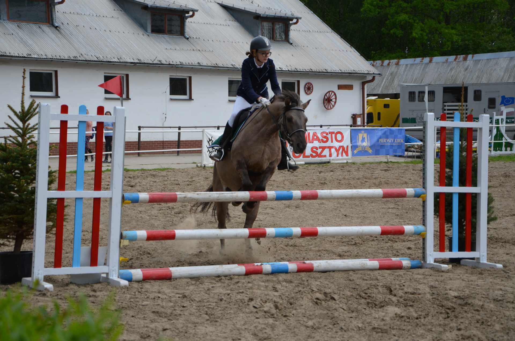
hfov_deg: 23.4
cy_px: 170
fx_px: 1242
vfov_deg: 15.6
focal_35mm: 87
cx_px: 258
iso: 400
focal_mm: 58
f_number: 6.3
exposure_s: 1/1600
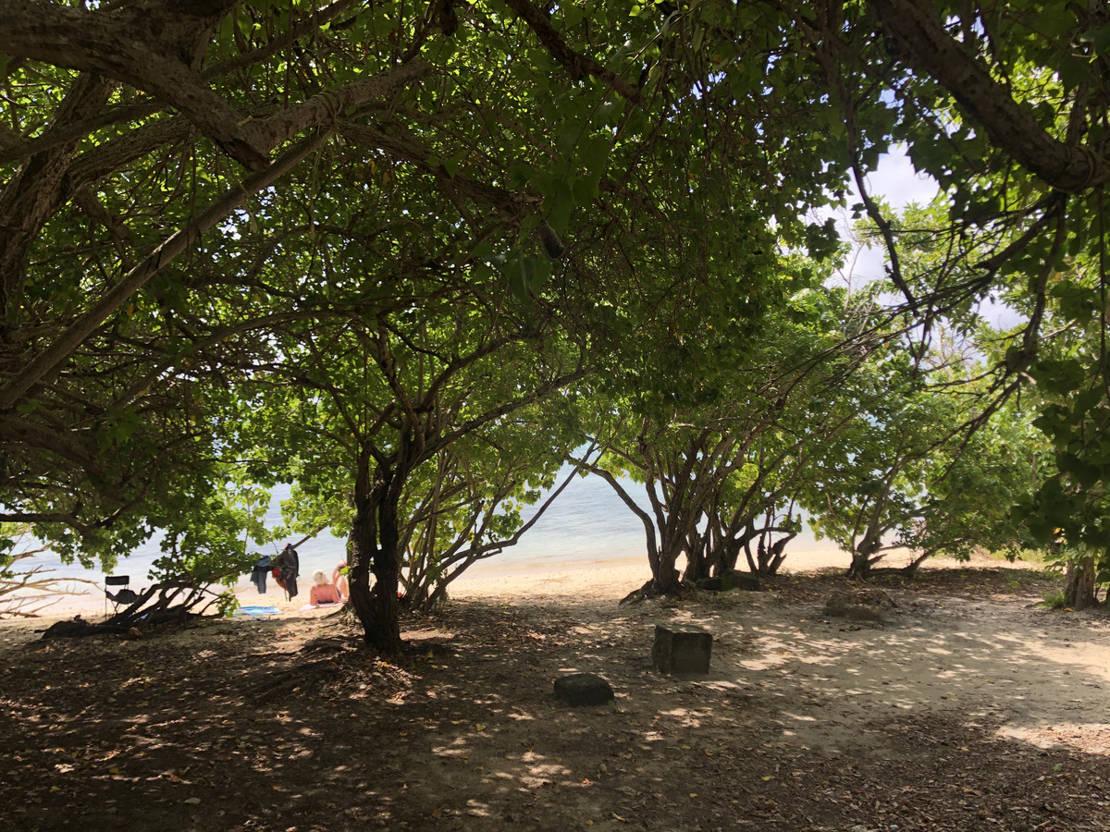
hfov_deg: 63.4
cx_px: 555
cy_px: 416
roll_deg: +1.3
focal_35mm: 28
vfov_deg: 49.7
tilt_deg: +0.3
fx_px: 898
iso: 20
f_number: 1.8
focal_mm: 4
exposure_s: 1/1021
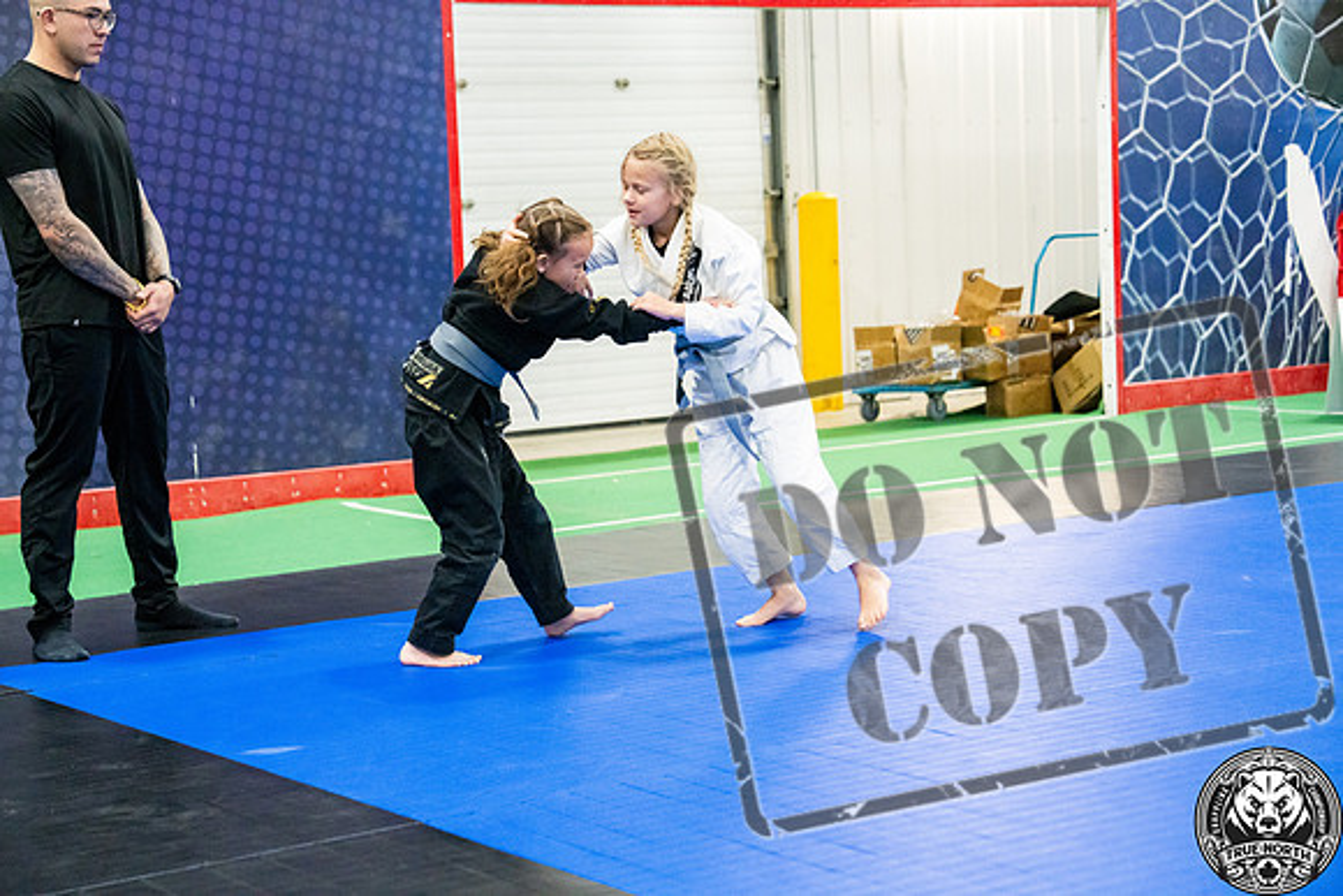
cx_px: 672
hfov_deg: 28.8
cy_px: 448
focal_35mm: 70
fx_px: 2612
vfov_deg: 19.5
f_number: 4
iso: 6400
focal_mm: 70
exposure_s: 1/400
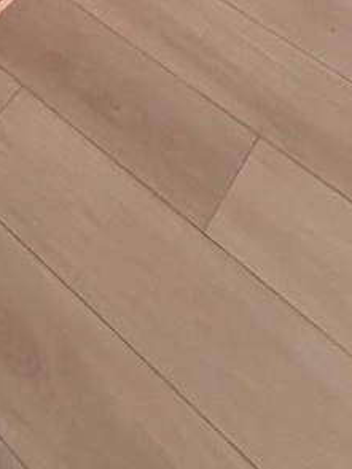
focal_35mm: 73
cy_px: -727
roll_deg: +1.9
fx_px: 990
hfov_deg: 17.0
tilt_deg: -8.2
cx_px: -260
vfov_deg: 14.1
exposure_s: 1/121
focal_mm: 2.22
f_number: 2.2
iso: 250
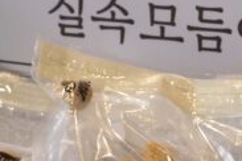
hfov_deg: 7.3
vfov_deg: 4.9
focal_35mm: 280
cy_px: 222
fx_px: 1882
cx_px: 41
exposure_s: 1/160
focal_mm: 50
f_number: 5.6
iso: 320
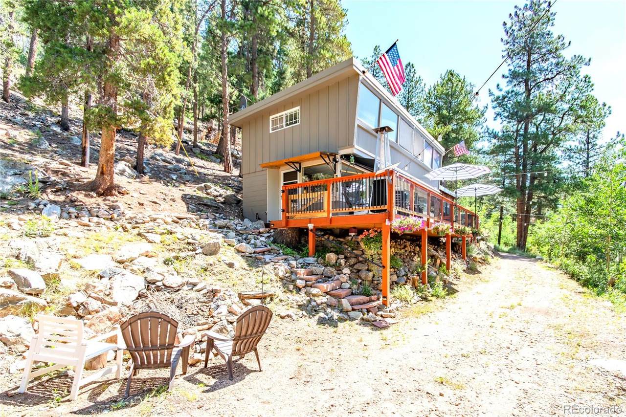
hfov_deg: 100.4
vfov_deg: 77.3
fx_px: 261
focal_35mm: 15
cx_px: 313
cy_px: 208
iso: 400
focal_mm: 10
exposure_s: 1/8000
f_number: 8
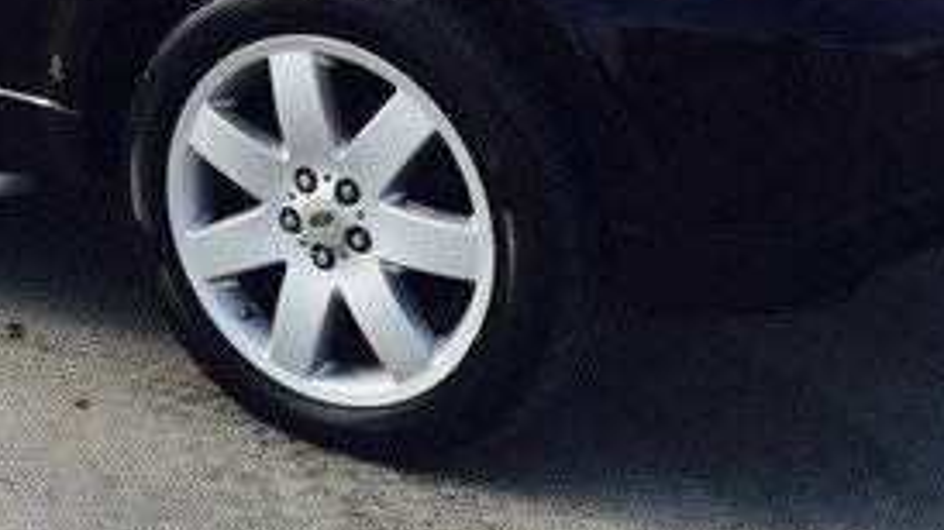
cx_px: -83
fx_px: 1902
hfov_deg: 25.9
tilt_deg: -8.7
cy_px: -84
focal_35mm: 76
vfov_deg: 15.4
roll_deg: +0.6
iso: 32
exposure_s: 1/1319
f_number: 2.2
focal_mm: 4.15
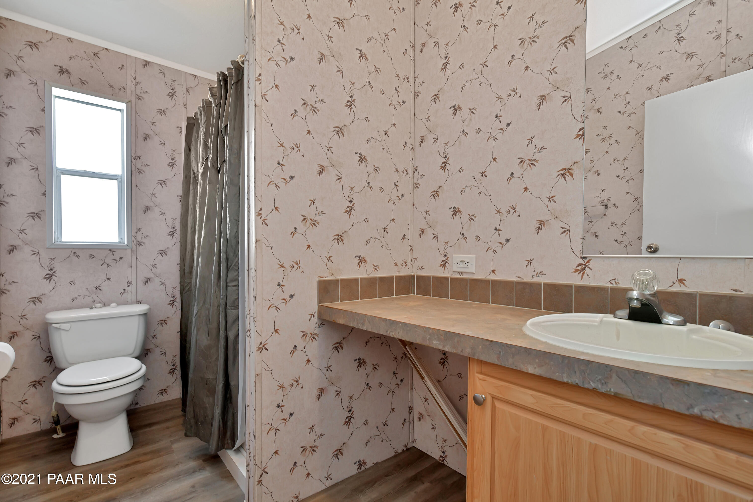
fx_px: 335
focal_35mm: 16
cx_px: 376
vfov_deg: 73.7
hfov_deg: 96.7
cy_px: 251
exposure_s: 1/30
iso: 800
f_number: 8
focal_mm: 16
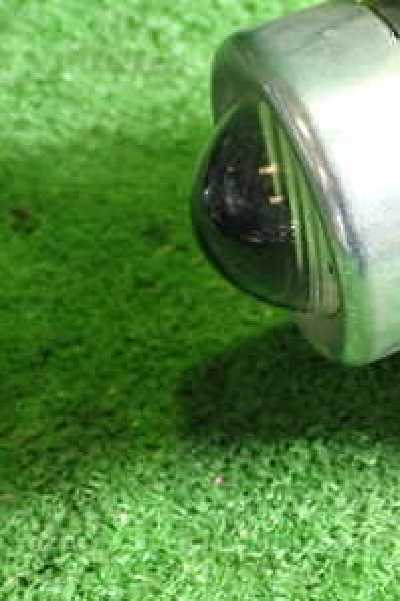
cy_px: 163
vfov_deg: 23.5
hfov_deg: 14.7
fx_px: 1437
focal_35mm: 86
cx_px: 604
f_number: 2.8
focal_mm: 7.31
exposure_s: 1/40
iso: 640
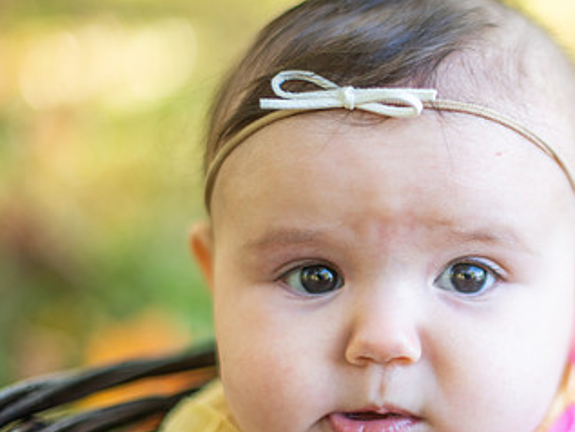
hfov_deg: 21.8
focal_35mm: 88
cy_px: 306
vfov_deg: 16.7
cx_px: 508
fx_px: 1462
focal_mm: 50
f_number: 1.6
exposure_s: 1/320
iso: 64
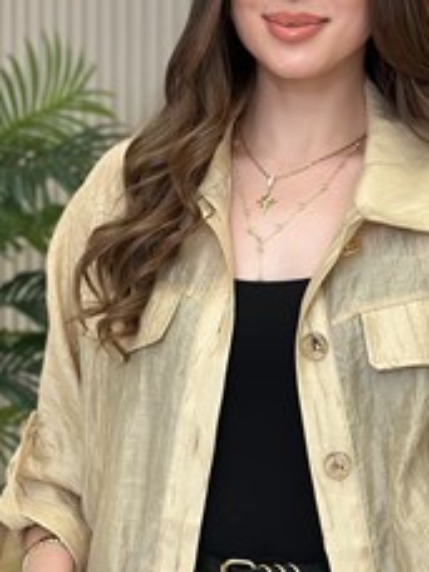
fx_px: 1851
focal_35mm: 112
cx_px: 301
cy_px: 385
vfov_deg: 17.5
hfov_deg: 13.2
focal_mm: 6.86
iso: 80
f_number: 1.78
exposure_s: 1/212
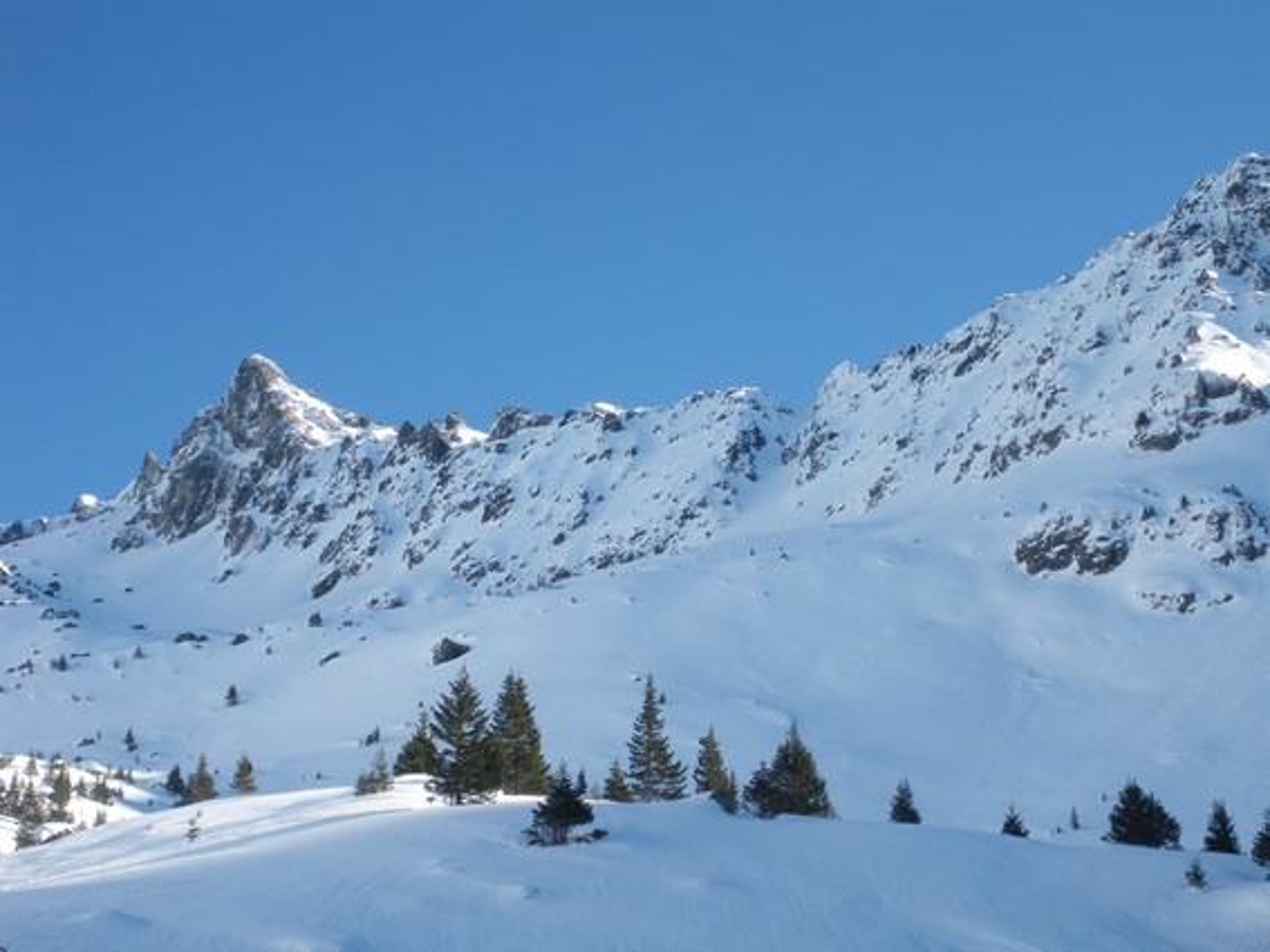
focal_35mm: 62
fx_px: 2274
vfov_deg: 23.6
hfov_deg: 31.2
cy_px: 476
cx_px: 635
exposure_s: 1/250
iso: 64
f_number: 4.6
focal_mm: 11.1
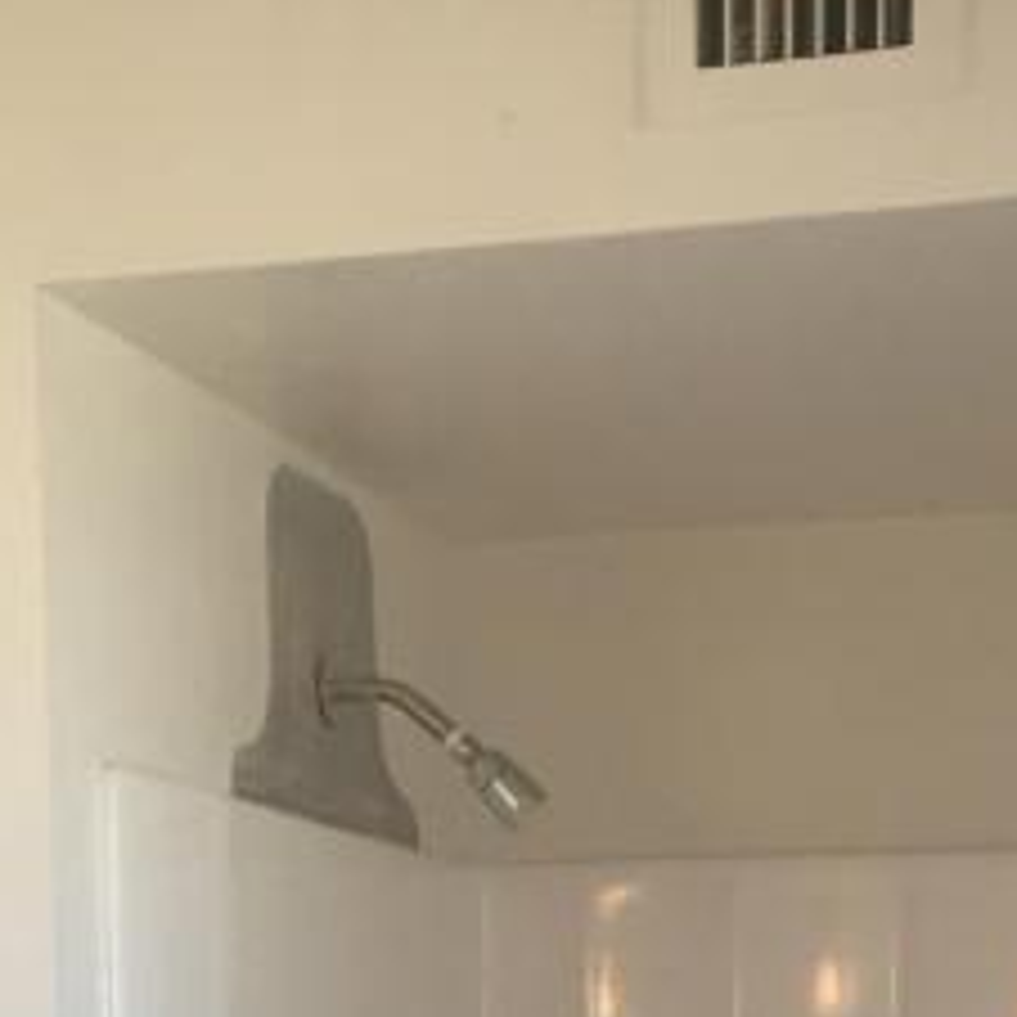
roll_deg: +0.6
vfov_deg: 17.9
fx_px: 2892
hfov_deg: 19.9
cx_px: 554
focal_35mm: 87
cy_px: 1508
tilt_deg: -6.2
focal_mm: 4.15
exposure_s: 1/40
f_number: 2.2
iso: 32
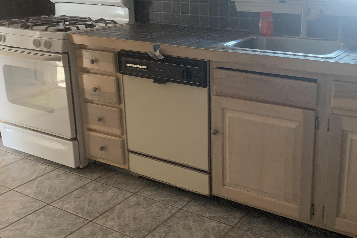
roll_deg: +1.4
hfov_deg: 44.0
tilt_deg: -15.2
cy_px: 96
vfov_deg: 30.4
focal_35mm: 44
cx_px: 230
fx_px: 436
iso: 160
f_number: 1.8
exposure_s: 1/60
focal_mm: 4.25
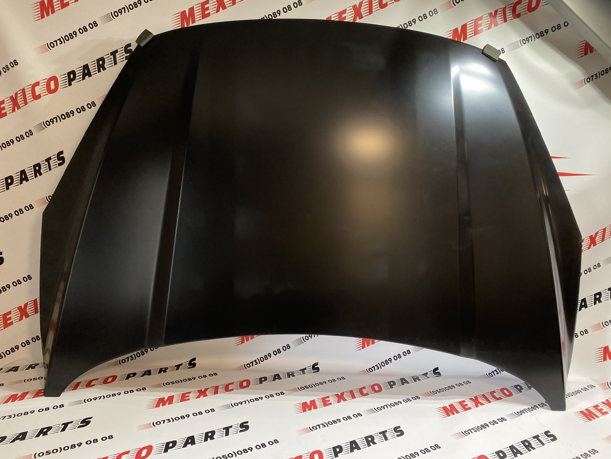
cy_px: 230
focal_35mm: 26
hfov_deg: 67.3
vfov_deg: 53.1
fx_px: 459
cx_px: 306
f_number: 1.8
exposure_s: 1/121
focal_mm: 4.25
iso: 80
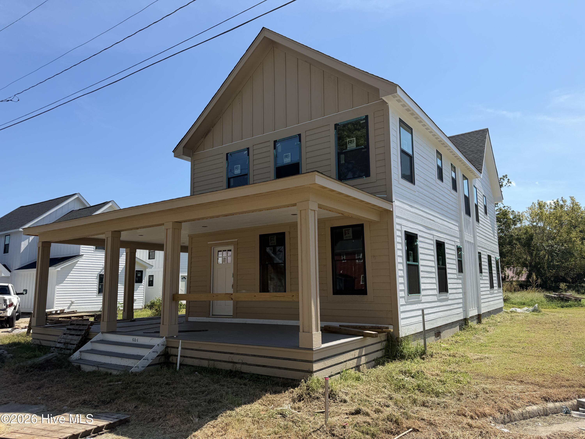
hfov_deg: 71.6
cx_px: 292
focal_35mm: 24
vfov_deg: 56.8
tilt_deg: +9.7
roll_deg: +0.3
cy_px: 220
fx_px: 406
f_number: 1.78
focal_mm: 6.76
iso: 80
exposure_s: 1/4167
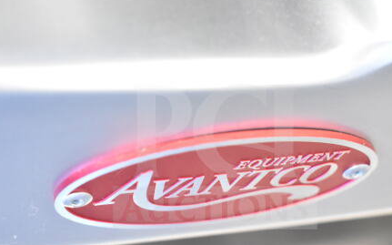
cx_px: 215
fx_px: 809
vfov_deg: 17.2
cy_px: 157
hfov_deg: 27.2
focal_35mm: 76
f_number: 4.5
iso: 7200
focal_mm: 35
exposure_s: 1/60
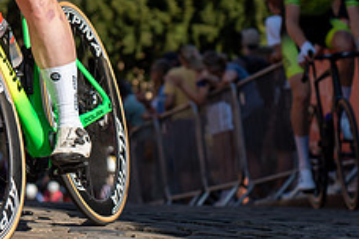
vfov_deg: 5.6
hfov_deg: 8.3
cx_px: -84
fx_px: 2443
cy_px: -17
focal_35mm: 245
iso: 100
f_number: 3.5
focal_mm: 73
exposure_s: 1/1000
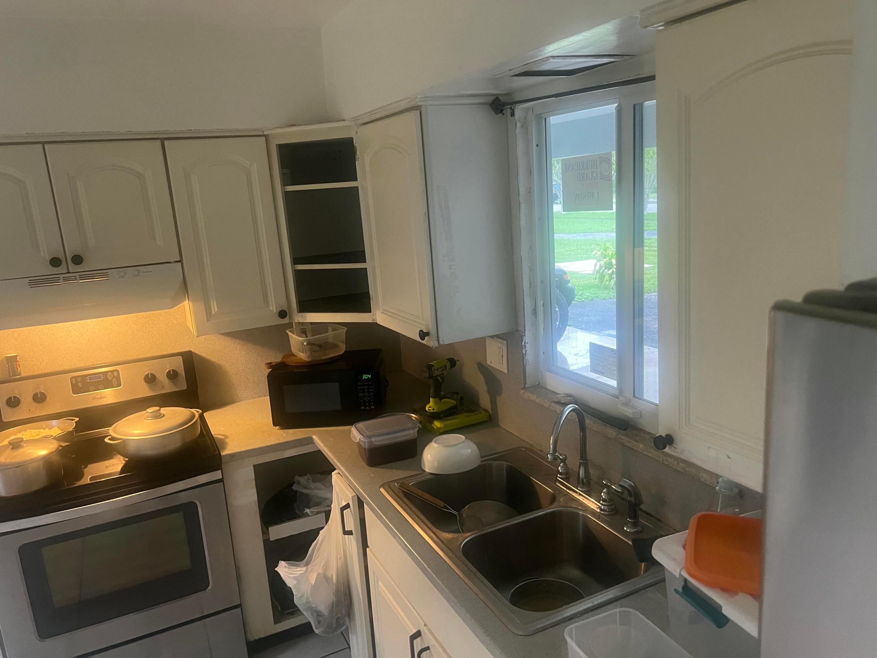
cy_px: 329
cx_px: 438
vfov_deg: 53.1
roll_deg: +4.7
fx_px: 659
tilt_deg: -13.4
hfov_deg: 67.3
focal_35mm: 26
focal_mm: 5.7
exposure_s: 1/60
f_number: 1.5
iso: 400
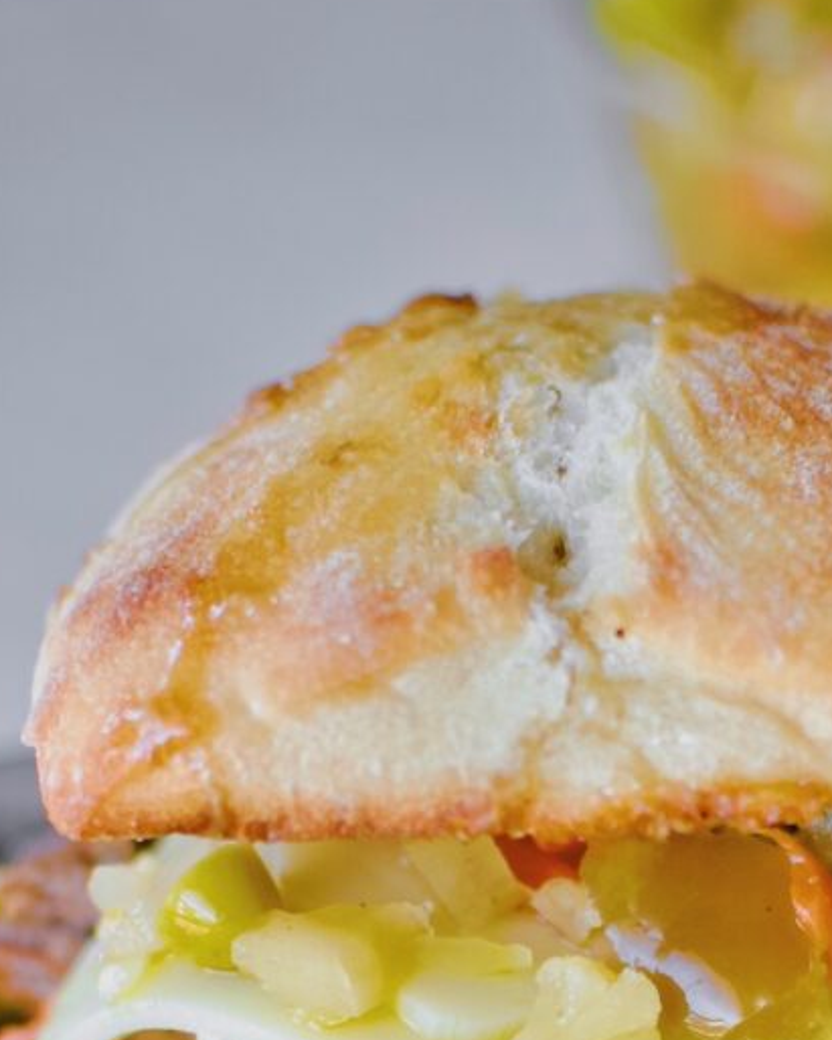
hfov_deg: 13.5
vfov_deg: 16.4
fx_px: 3510
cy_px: 1087
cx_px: 617
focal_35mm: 114
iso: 1000
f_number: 2.5
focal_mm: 35
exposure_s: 1/400
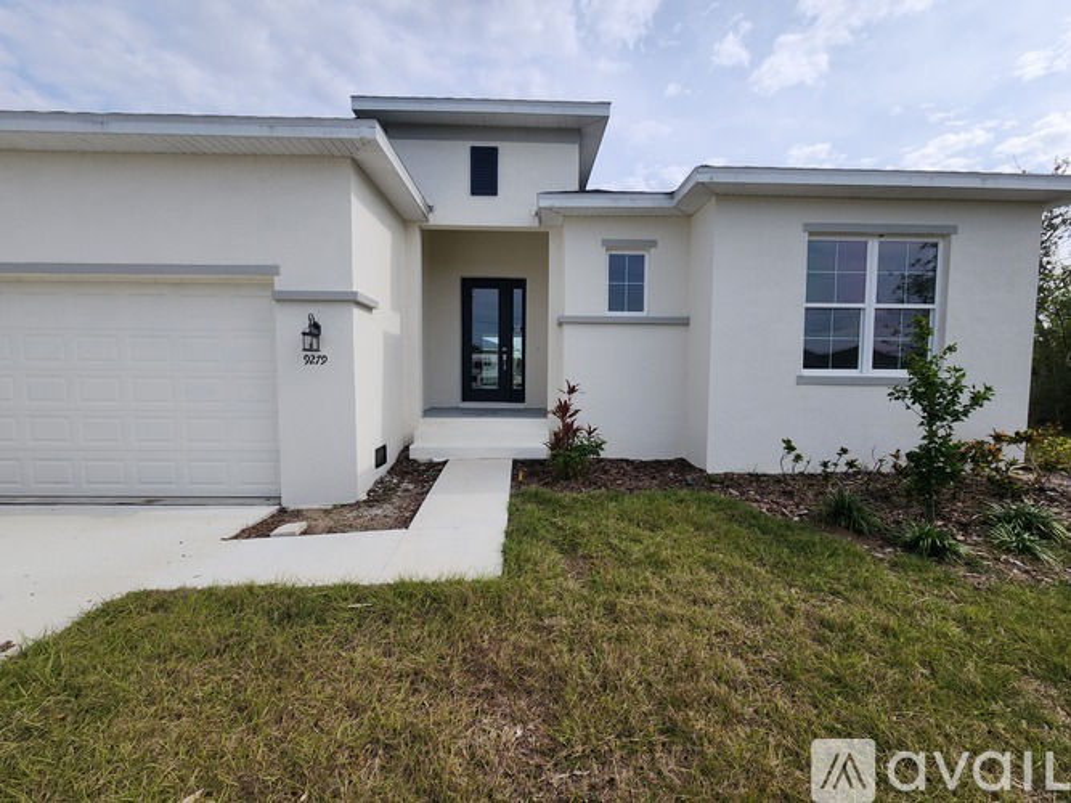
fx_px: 402
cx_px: 536
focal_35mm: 13
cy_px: 402
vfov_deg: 89.9
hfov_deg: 106.2
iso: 50
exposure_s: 1/2775
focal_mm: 2.2
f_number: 2.2
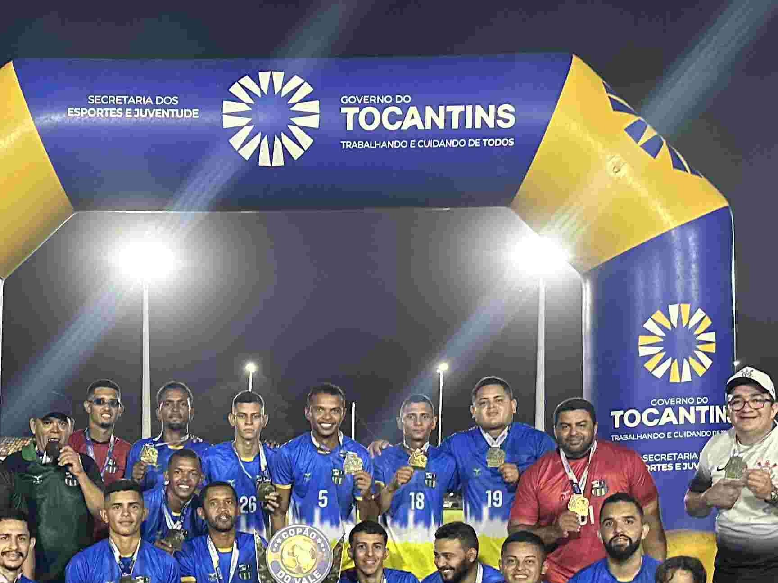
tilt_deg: -5.7
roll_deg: +0.4
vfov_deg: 25.2
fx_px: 1259
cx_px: 274
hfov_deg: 34.1
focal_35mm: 56
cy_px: 540
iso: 400
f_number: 1.78
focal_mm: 6.86
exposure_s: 1/40
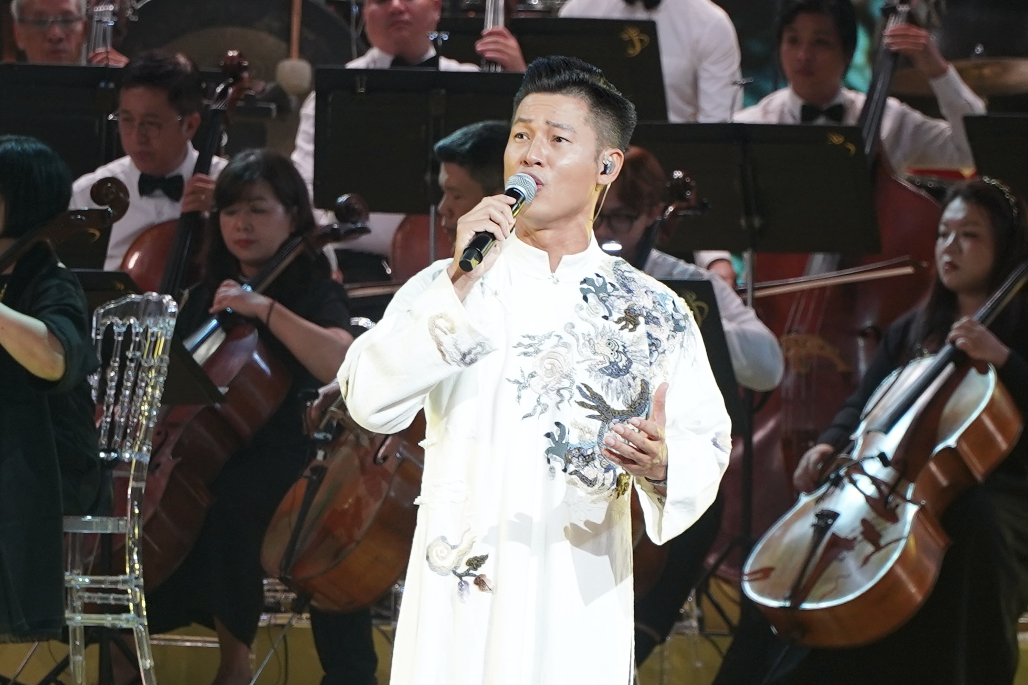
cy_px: 342
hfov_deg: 13.1
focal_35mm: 157
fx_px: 4483
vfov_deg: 8.7
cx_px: 514
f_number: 4
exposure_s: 1/100
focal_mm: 105
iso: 500
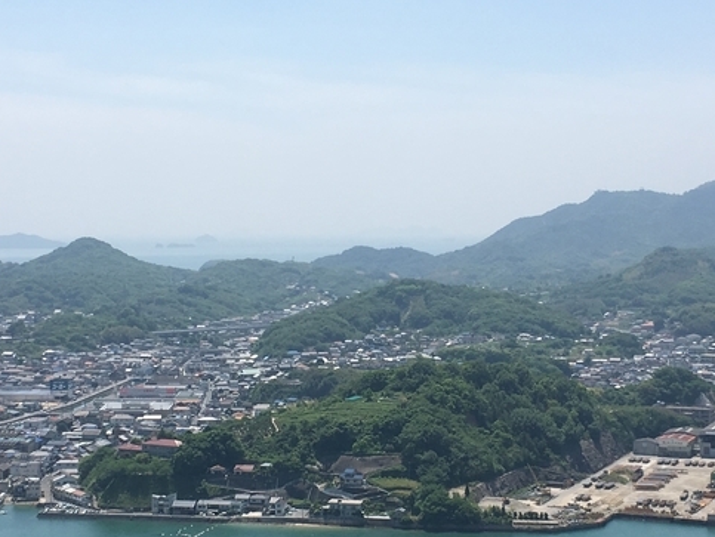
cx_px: 351
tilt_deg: -3.6
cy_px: 322
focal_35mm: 72
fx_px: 1488
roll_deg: -0.1
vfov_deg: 20.4
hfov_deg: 27.0
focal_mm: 4.15
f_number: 2.2
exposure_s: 1/2024
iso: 25
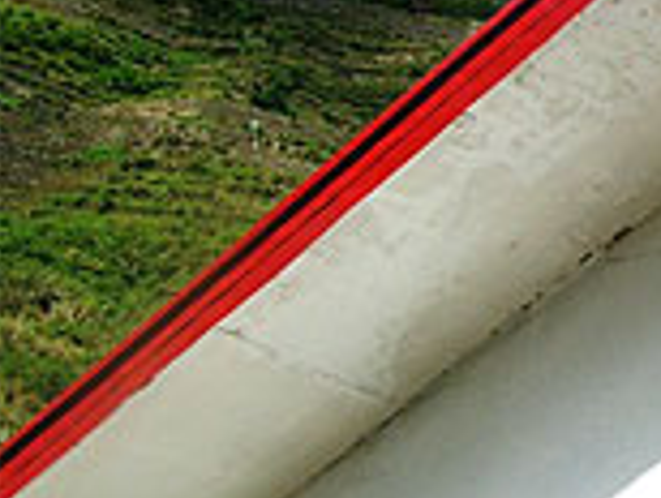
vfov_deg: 13.2
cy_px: 34
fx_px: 2123
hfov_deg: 16.3
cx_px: 961
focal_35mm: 111
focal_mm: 6.3
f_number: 5.6
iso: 50
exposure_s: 1/400
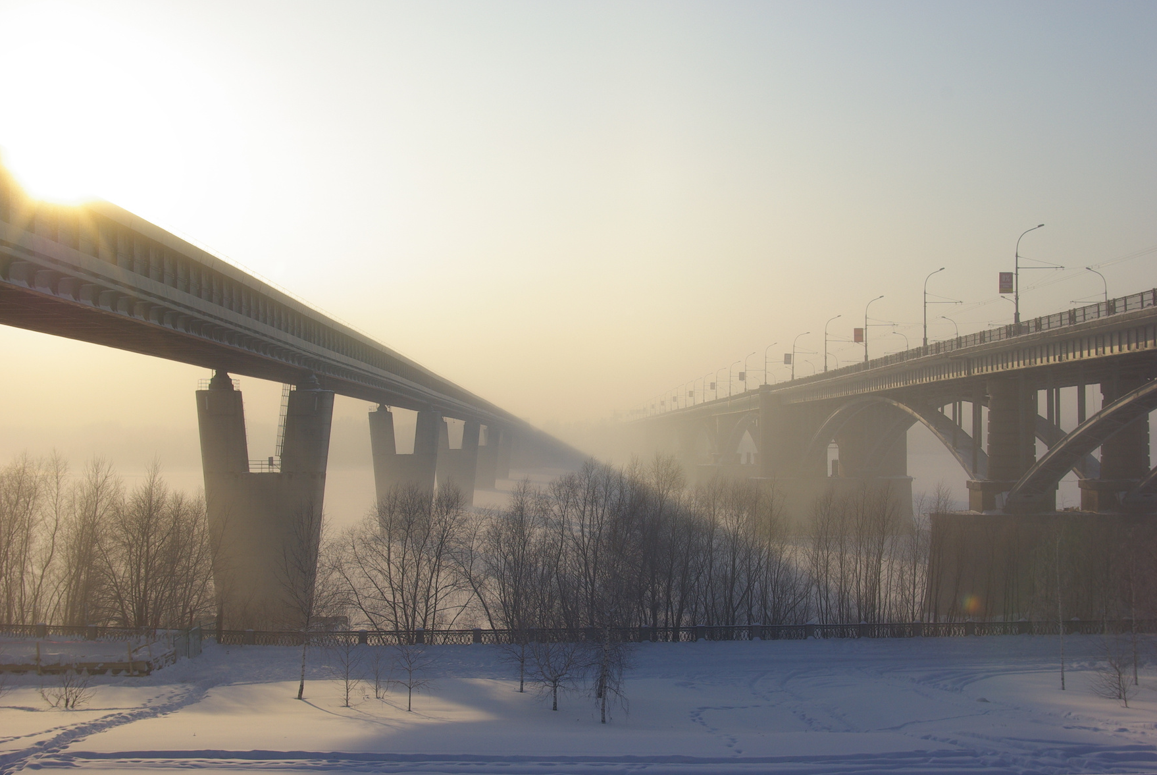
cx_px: 569
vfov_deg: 31.3
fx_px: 1384
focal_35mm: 43
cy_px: 391
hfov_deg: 45.4
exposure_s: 1/500
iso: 140
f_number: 8
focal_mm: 28
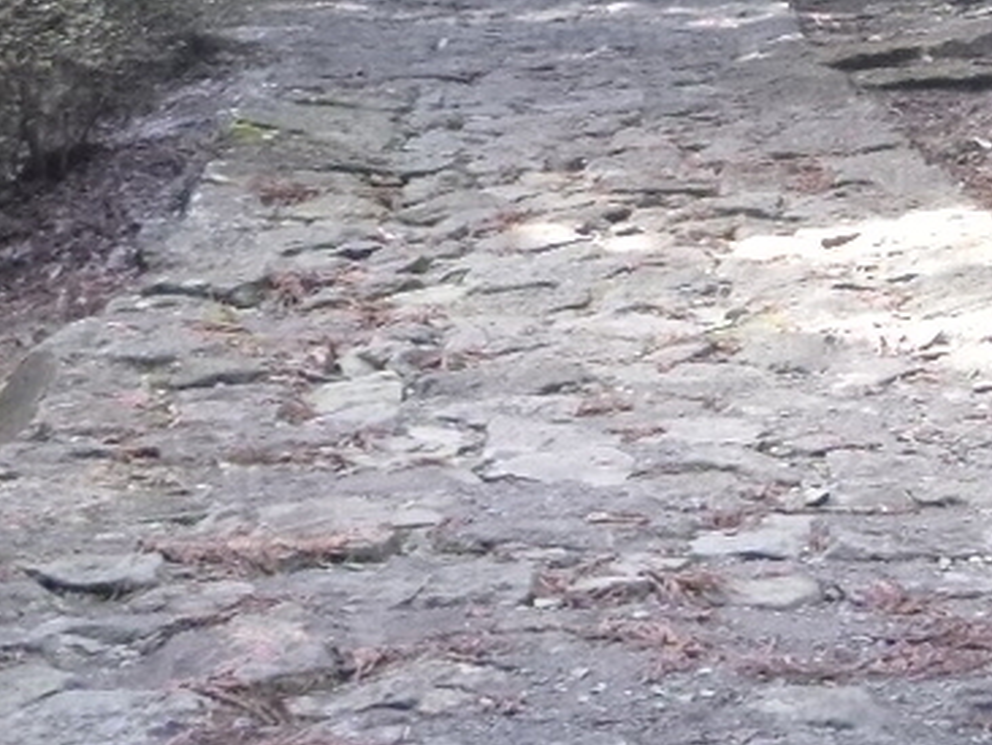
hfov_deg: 16.4
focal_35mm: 118
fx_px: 3384
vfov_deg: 12.1
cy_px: -328
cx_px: 949
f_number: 4.4
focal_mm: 6.4
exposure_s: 1/30
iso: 400
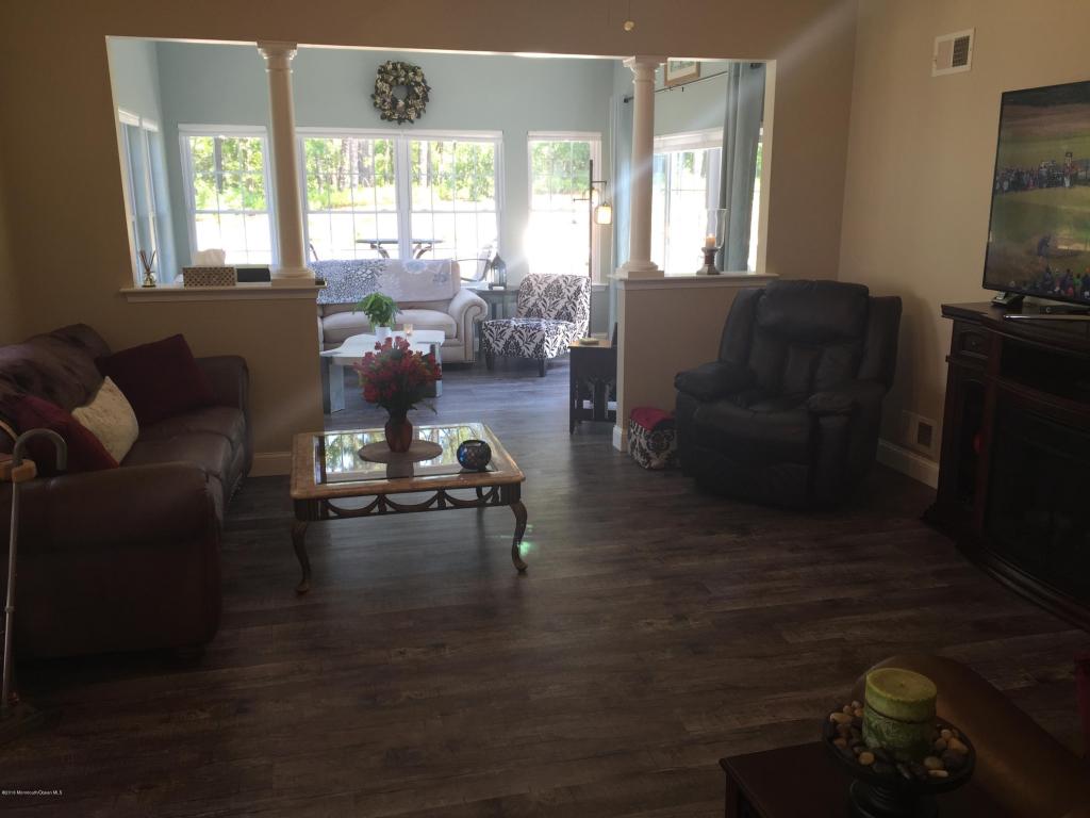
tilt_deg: -13.4
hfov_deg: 61.7
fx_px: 913
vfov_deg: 48.2
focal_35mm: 29
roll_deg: -0.9
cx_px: 545
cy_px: 409
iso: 32
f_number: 2.2
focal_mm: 4.15
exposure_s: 1/40
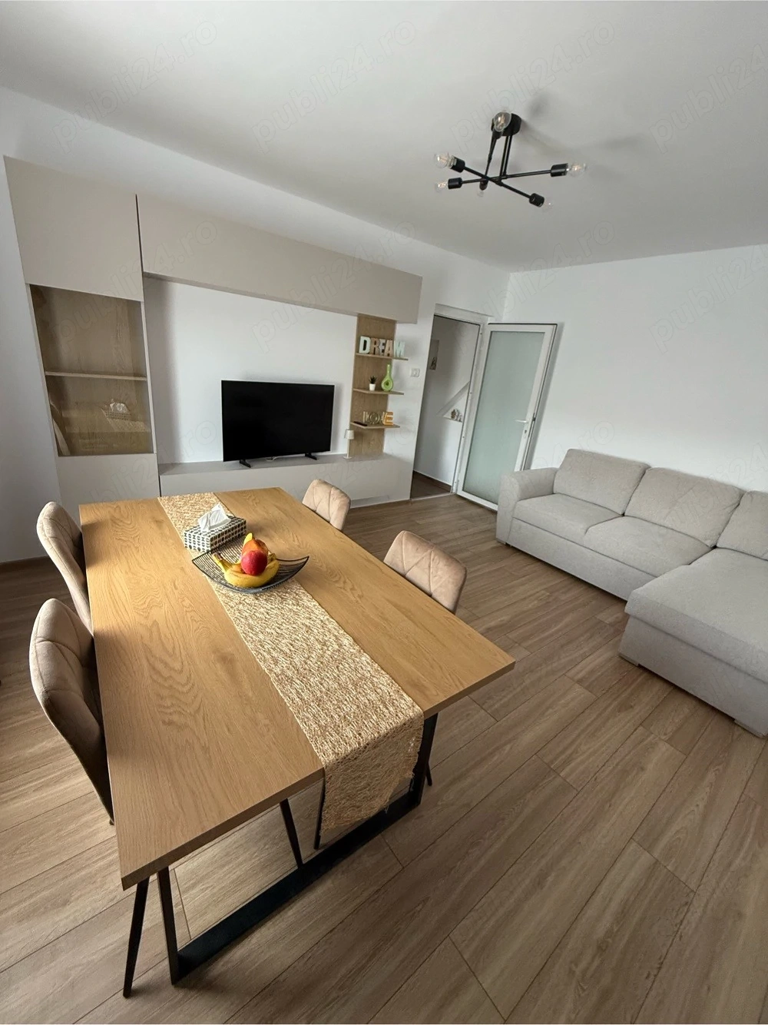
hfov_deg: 85.7
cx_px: 384
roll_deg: -6.9
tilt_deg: -19.8
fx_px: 414
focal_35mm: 14
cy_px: 512
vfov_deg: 102.1
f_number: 2.2
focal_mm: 2.22
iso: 320
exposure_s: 1/99
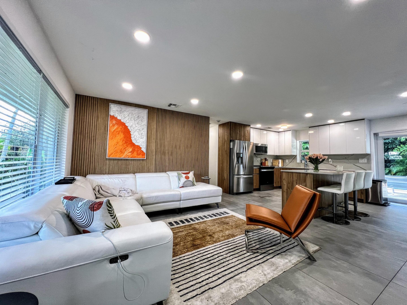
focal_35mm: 13
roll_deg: -1.1
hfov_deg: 106.2
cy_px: 152
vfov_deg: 89.9
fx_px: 153
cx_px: 204
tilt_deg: +2.9
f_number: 1.8
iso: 100
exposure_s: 1/120
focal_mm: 1.57
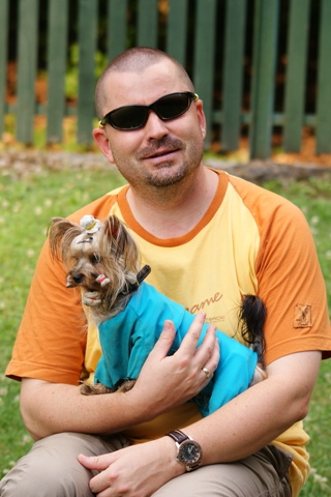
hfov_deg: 12.2
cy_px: 248
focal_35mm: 112
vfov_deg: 18.2
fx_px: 1551
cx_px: 166
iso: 100
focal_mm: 75
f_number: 5
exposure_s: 1/200
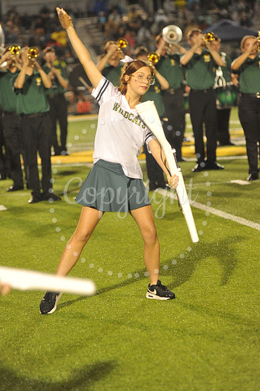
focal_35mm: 155
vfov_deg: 13.3
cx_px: 130
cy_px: 196
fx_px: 1681
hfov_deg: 8.8
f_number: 4
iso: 6400
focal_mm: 155
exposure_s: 1/250
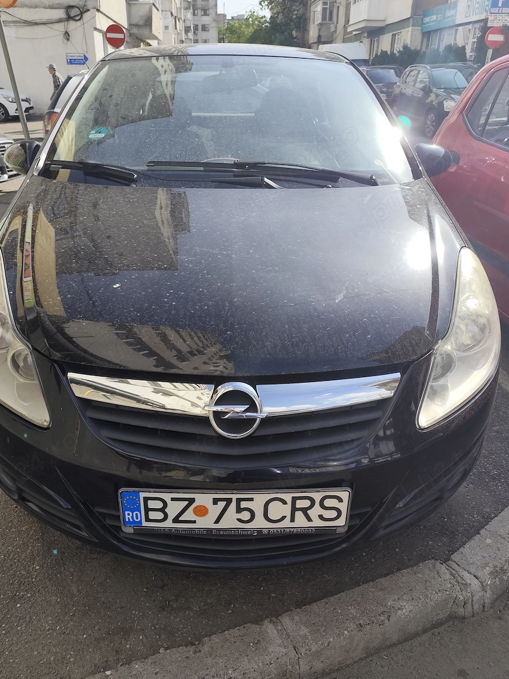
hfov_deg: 51.2
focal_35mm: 27
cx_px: 224
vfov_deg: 65.3
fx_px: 529
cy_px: 360
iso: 50
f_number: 1.65
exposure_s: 1/1263
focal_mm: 6.19
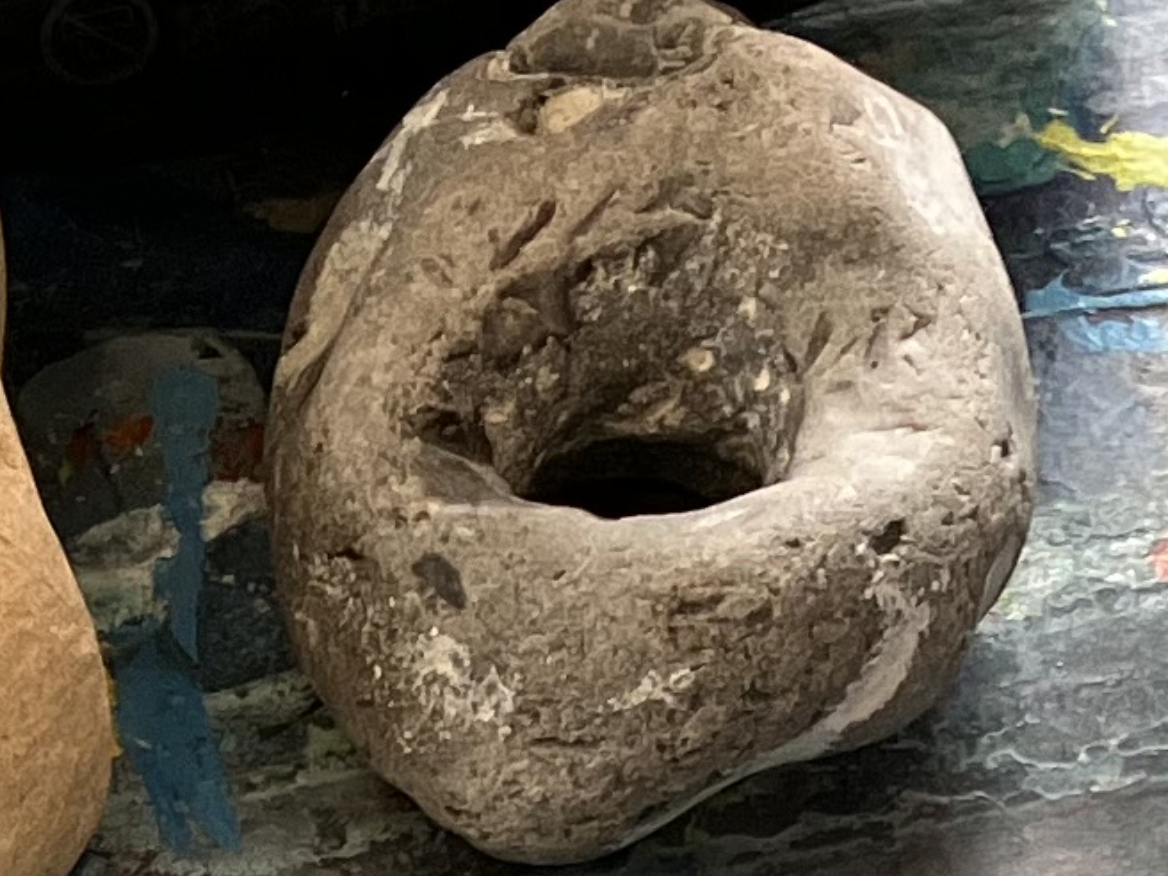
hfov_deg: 11.5
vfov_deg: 7.7
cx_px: 755
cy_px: 2519
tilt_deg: -59.2
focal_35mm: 172
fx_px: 5804
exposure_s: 1/100
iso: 80
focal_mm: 3.99
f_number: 1.8
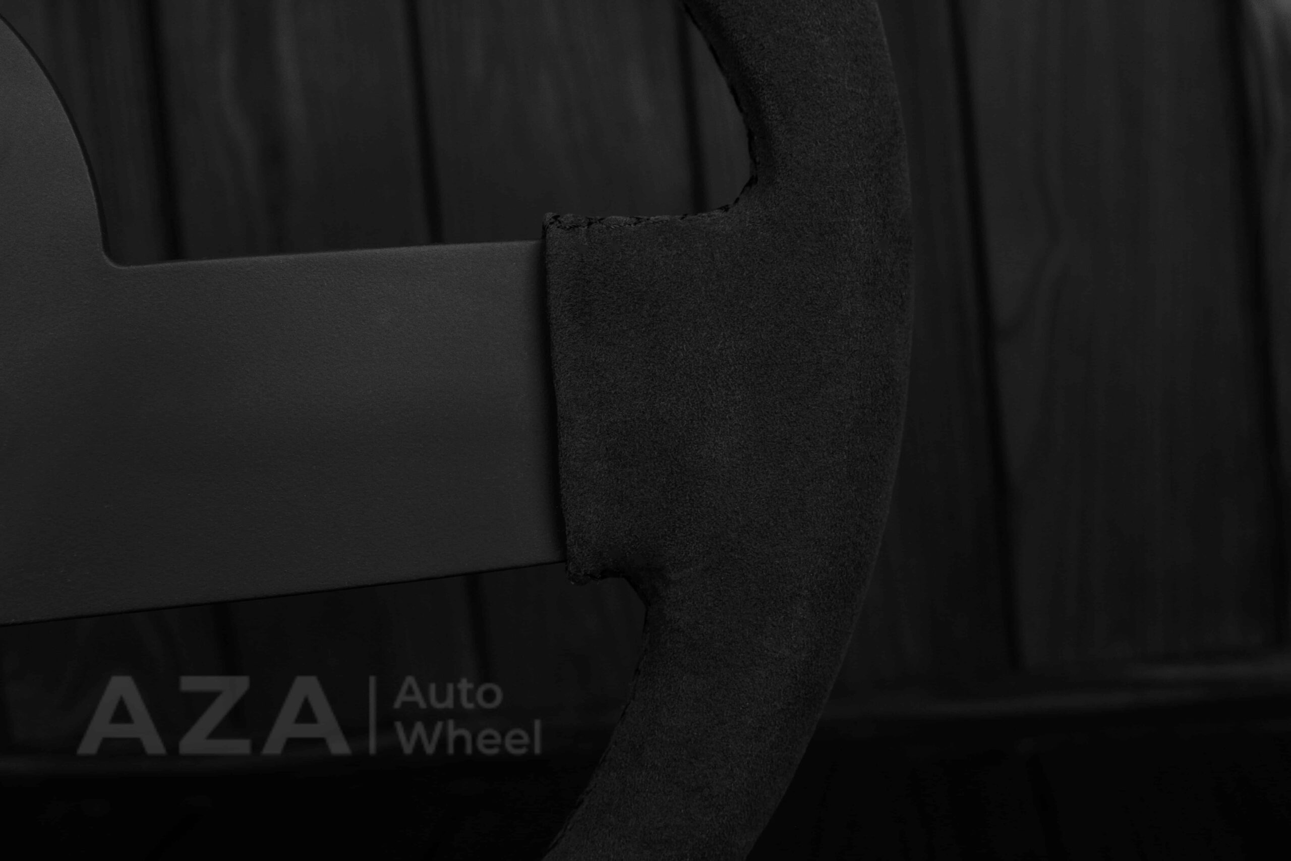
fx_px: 1883
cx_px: 646
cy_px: 430
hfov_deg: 37.8
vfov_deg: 25.8
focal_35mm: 52
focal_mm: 35
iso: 500
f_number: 6.3
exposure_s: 1/125
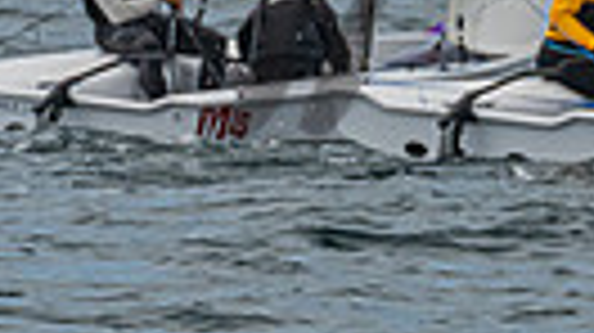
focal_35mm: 1254
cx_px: 327
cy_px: -419
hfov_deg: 1.7
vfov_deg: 1.0
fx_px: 19735
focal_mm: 220
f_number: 8
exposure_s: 1/4000
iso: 500
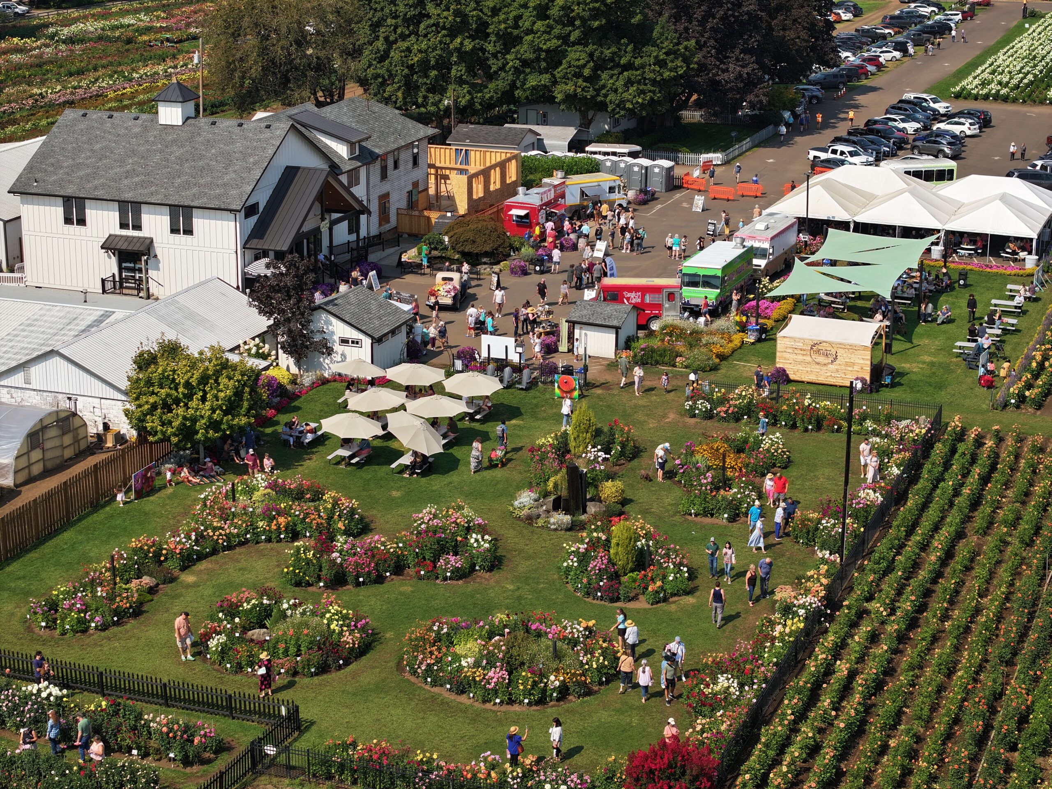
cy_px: 394
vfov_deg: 21.0
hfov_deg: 27.8
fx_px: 2127
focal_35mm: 70
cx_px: 526
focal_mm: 19.35
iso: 150
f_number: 2.8
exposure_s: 1/60
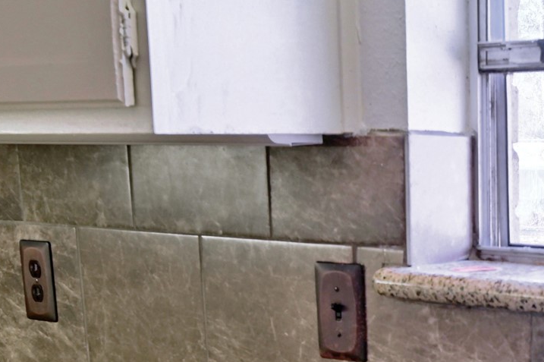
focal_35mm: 91
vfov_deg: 14.1
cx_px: 524
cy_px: 530
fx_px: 1374
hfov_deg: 21.7
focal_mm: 30
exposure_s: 1/5
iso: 400
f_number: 8
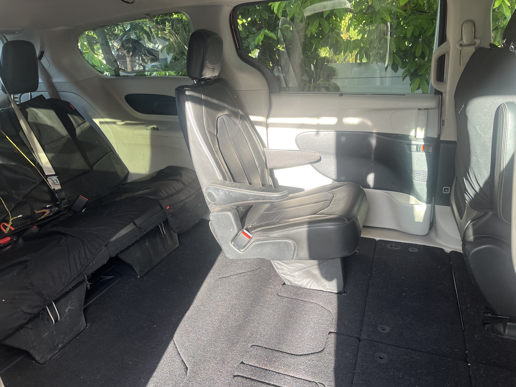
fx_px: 388
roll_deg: +3.3
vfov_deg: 53.1
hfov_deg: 67.3
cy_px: 194
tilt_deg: -19.7
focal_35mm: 26
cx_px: 258
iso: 64
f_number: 1.6
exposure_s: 1/122
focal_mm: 5.1
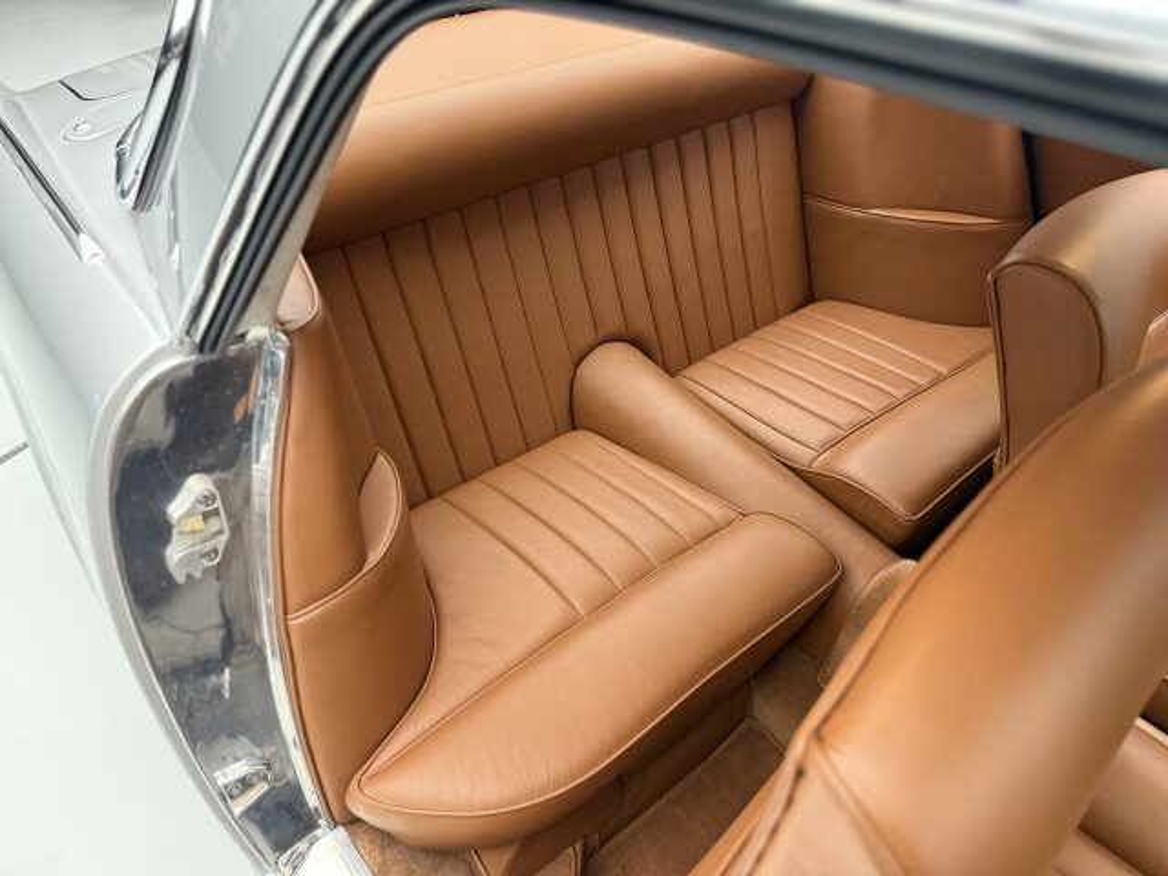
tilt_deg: -39.2
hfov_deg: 71.6
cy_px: 438
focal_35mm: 24
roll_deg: +0.3
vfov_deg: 56.8
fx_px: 810
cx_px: 584
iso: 500
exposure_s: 1/60
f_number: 1.78
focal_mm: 6.76
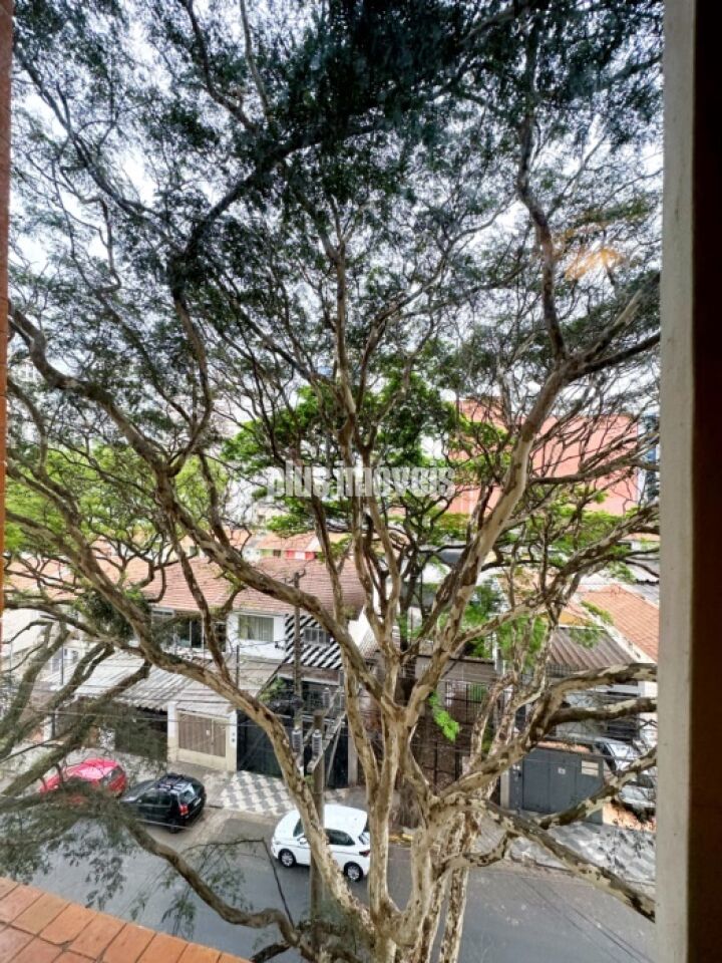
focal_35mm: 14
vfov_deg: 102.1
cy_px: 482
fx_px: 389
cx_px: 361
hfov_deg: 85.7
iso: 125
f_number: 2.2
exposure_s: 1/120
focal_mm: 2.22
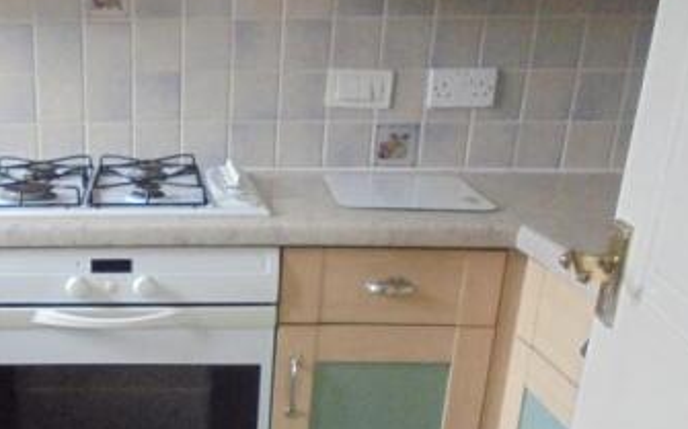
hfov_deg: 39.5
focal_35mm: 48
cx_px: 100
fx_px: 900
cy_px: 426
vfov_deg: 25.5
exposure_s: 1/80
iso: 800
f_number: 3.5
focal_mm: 4.6
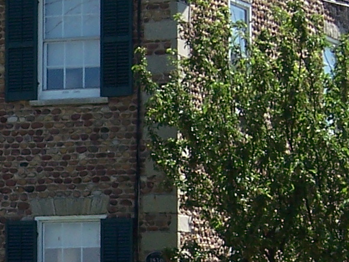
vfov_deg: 6.2
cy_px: 221
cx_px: -77
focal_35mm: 238
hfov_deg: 8.2
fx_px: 2400
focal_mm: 10
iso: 80
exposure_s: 1/350
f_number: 4.8
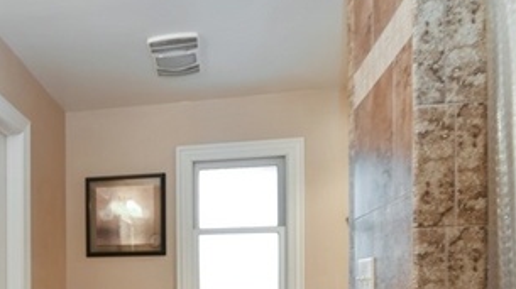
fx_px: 451
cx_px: 132
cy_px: 285
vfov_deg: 32.8
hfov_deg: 56.7
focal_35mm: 33
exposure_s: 1/8
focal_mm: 10
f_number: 6.3
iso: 200
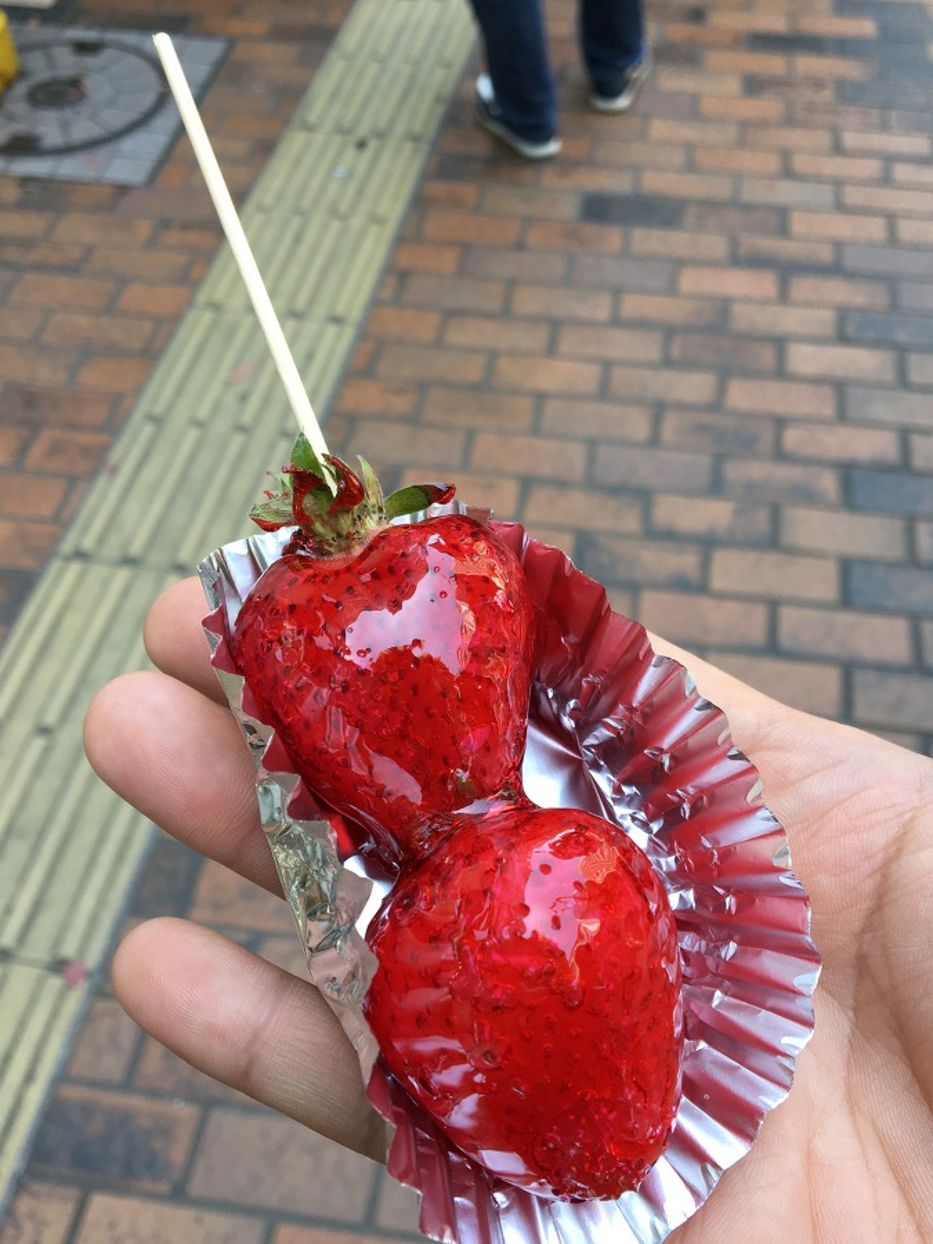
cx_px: 528
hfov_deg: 42.9
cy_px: 599
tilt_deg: -50.5
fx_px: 1186
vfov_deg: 55.3
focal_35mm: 33
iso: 40
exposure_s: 1/120
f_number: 2.2
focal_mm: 4.15
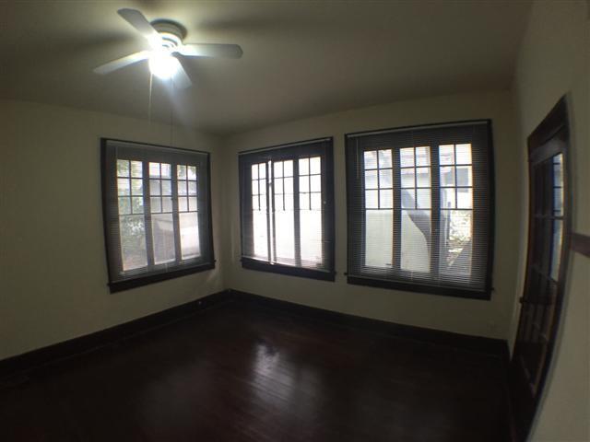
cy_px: 221
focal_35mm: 29
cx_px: 295
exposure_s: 1/30
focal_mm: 4.15
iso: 125
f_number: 2.2
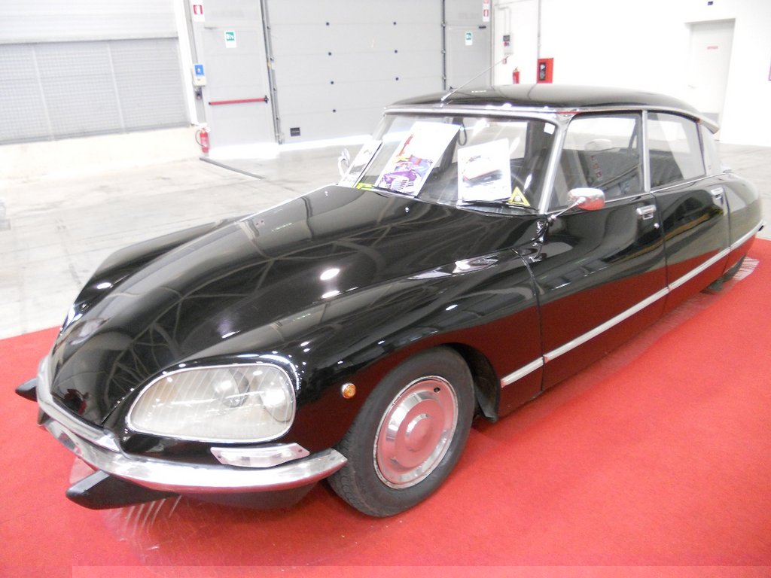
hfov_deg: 65.3
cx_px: 386
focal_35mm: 27
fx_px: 601
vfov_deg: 51.4
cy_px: 289
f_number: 3.2
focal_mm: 4.9
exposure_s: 1/13
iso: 400
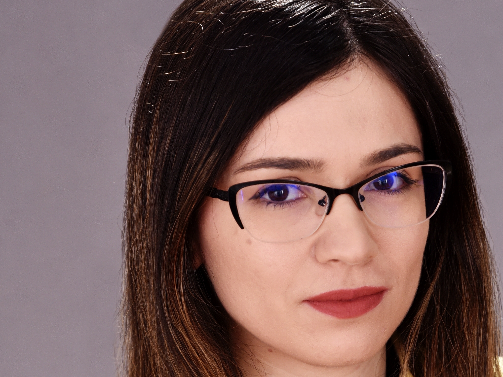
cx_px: 327
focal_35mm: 210
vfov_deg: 7.1
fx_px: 3051
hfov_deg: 9.4
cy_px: 295
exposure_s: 1/60
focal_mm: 110
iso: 640
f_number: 6.3
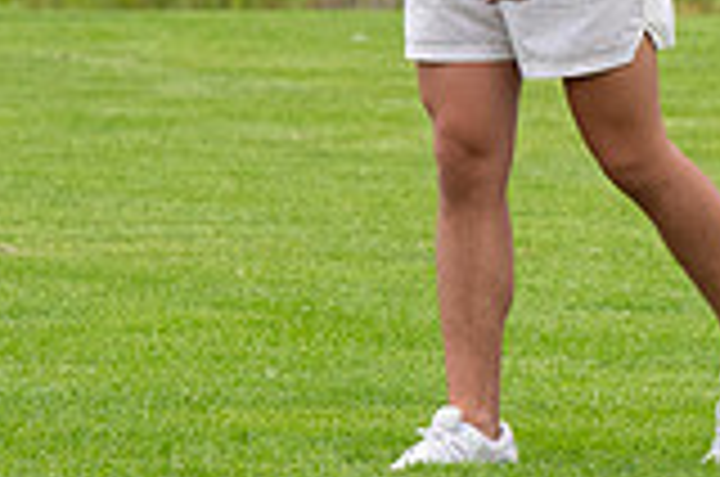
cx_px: 459
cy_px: -144
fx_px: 18463
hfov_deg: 2.2
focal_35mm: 925
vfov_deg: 1.5
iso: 400
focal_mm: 170
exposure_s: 1/1250
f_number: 5.6
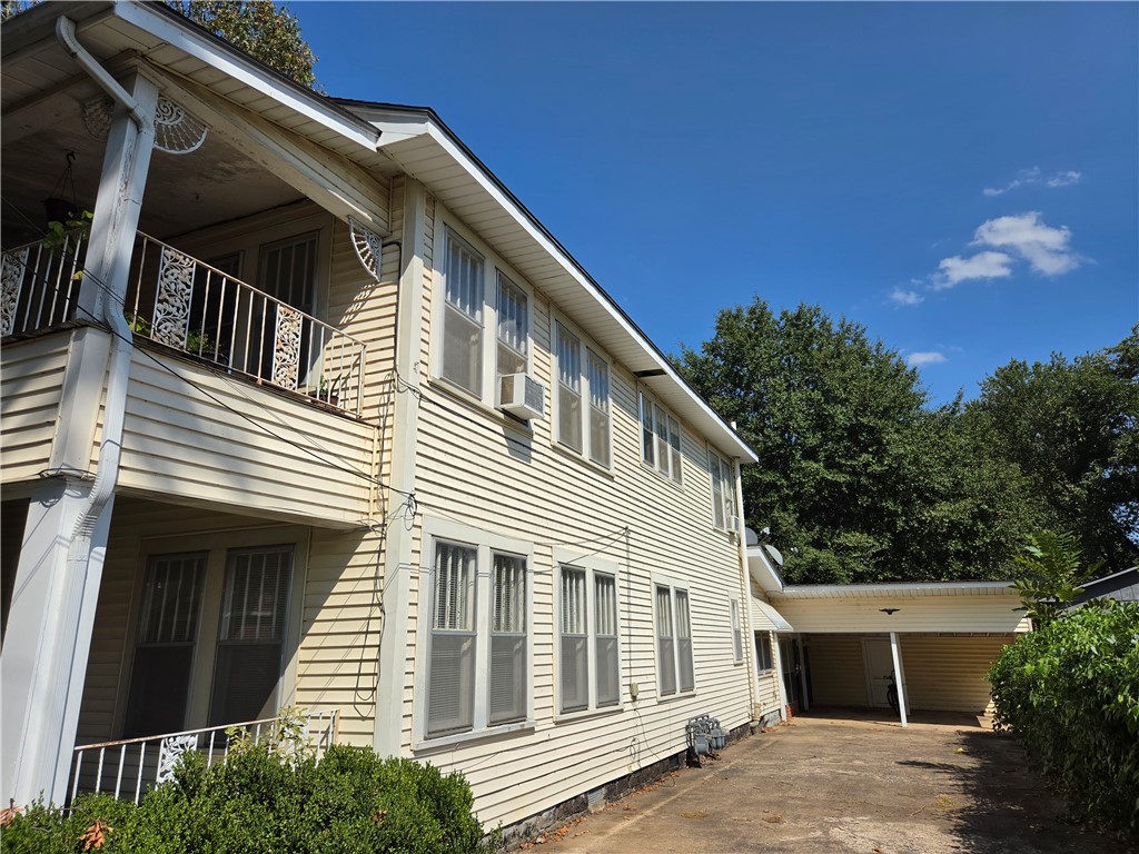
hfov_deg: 73.9
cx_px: 570
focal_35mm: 23
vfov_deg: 58.9
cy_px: 427
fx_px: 757
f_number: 1.8
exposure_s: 1/7071
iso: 80
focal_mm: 5.4
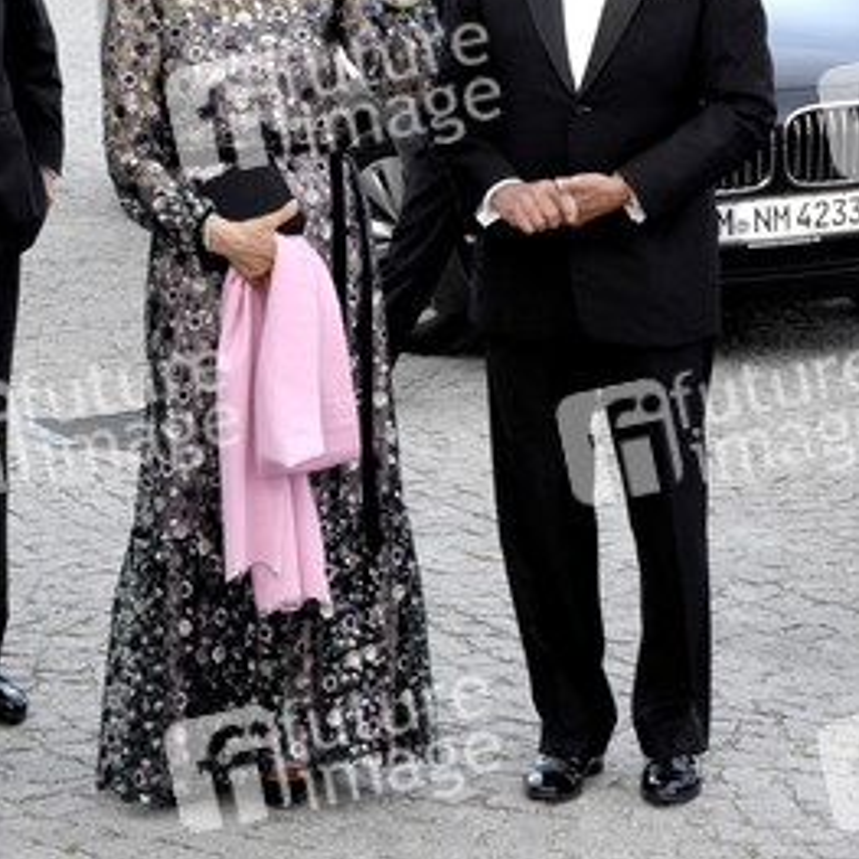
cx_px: 428
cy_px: 265
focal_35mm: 120
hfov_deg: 14.5
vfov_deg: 14.5
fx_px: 3369
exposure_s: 1/100
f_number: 18
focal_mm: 62
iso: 1250
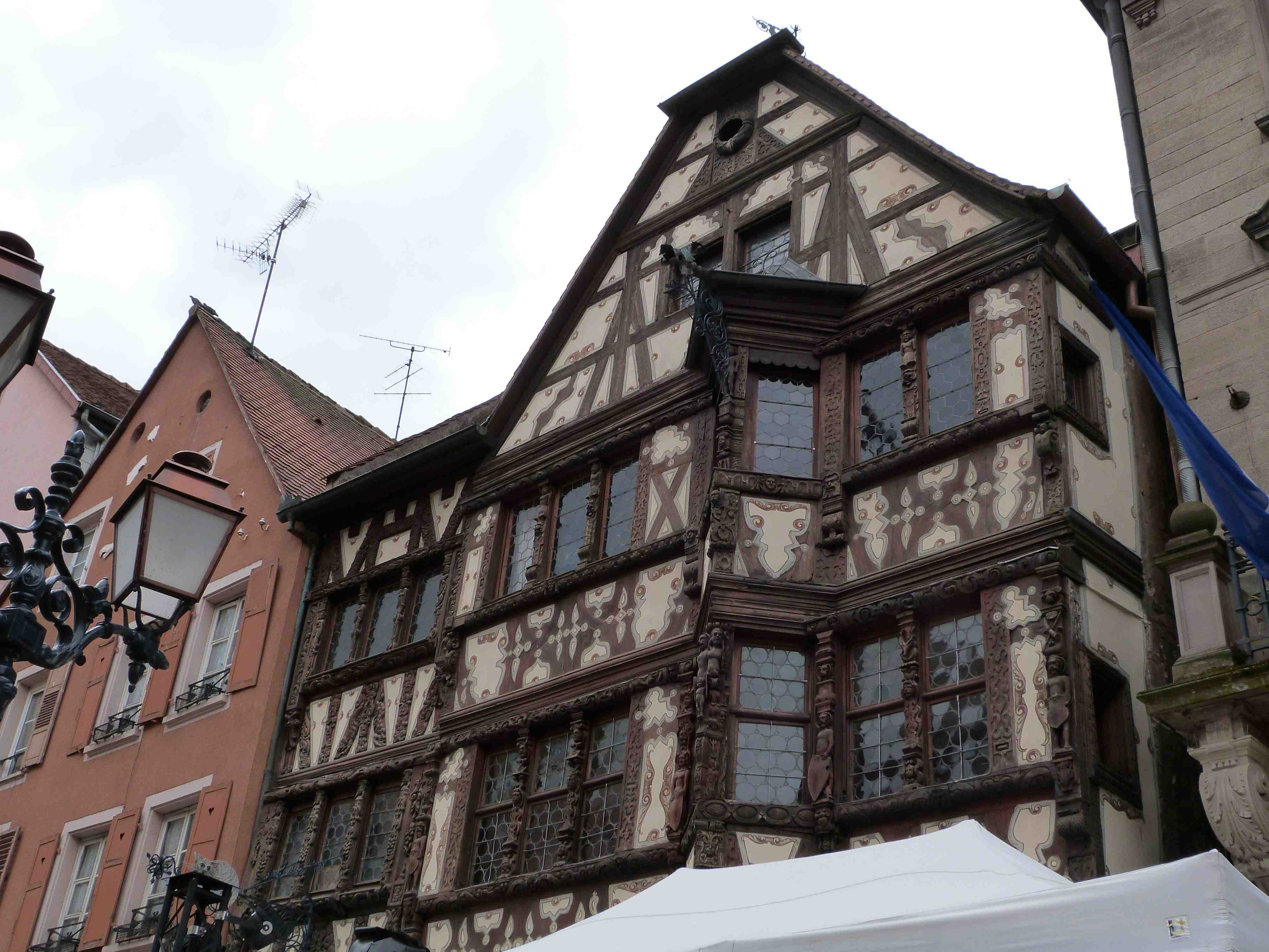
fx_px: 1466
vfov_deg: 36.0
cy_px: 476
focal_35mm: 40
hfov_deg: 46.8
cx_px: 634
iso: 160
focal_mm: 7
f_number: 5.6
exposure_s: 1/250
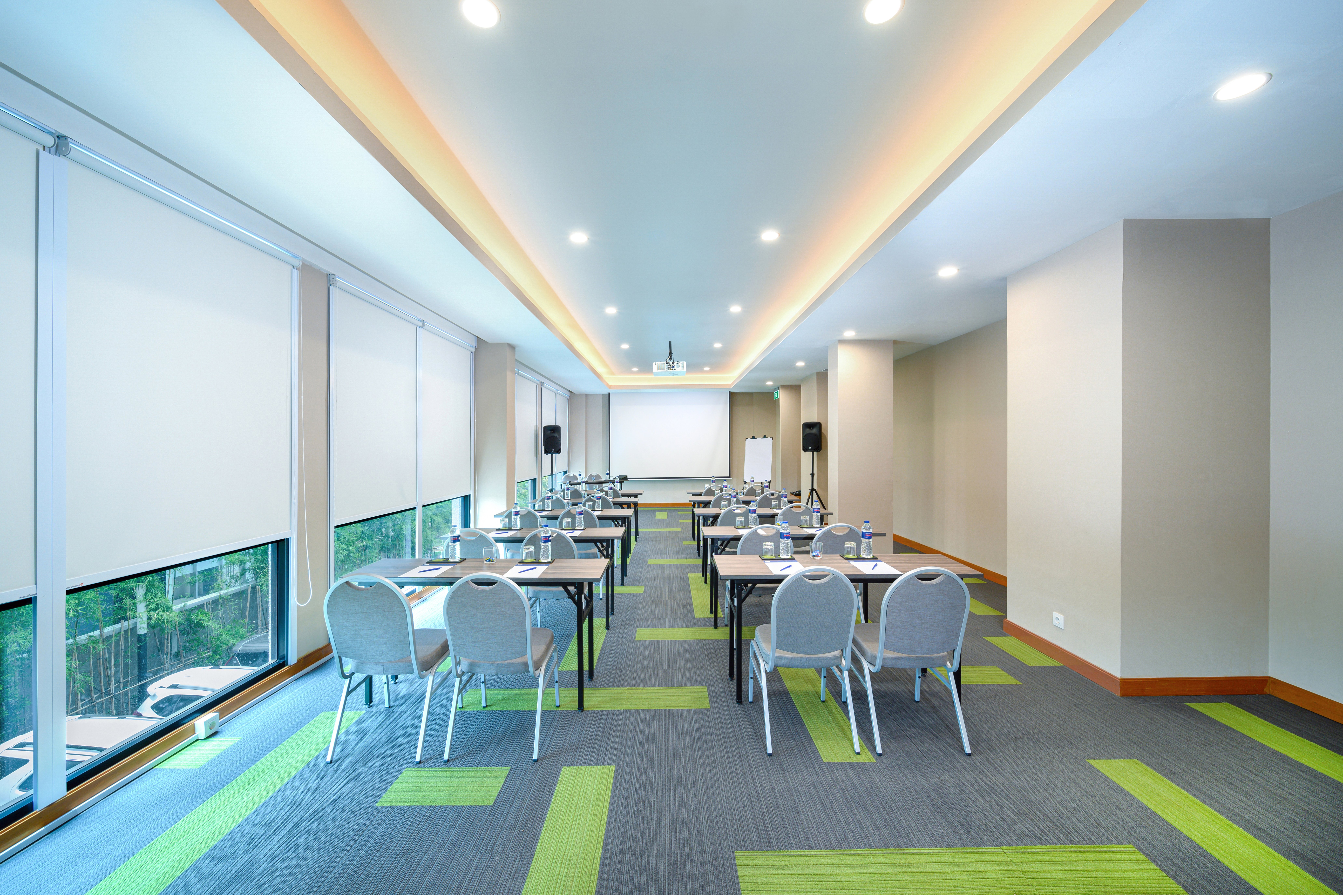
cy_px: 448
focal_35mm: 13
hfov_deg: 108.3
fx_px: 485
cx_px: 672
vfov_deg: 85.4
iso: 250
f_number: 2.8
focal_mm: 13
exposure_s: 1/8
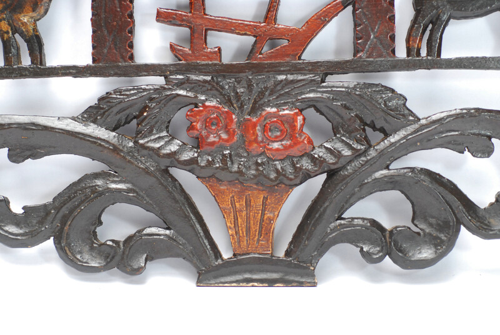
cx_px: 250
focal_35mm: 90
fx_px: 1252
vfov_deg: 15.2
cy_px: 168
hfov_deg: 22.6
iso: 500
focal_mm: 60
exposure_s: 1/125
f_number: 5.6
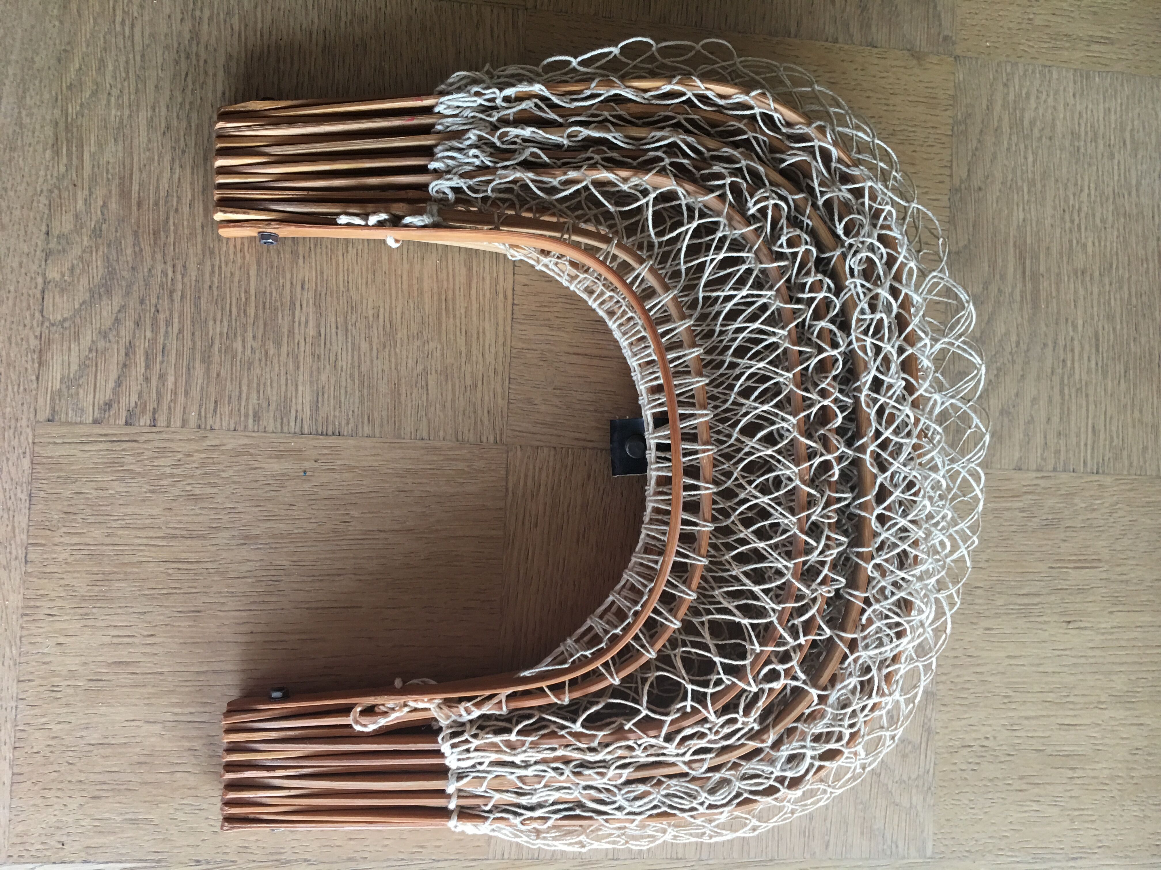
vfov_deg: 48.2
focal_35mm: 29
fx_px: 973
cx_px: 580
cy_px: 435
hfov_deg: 61.7
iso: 50
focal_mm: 4.15
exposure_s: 1/33
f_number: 2.2
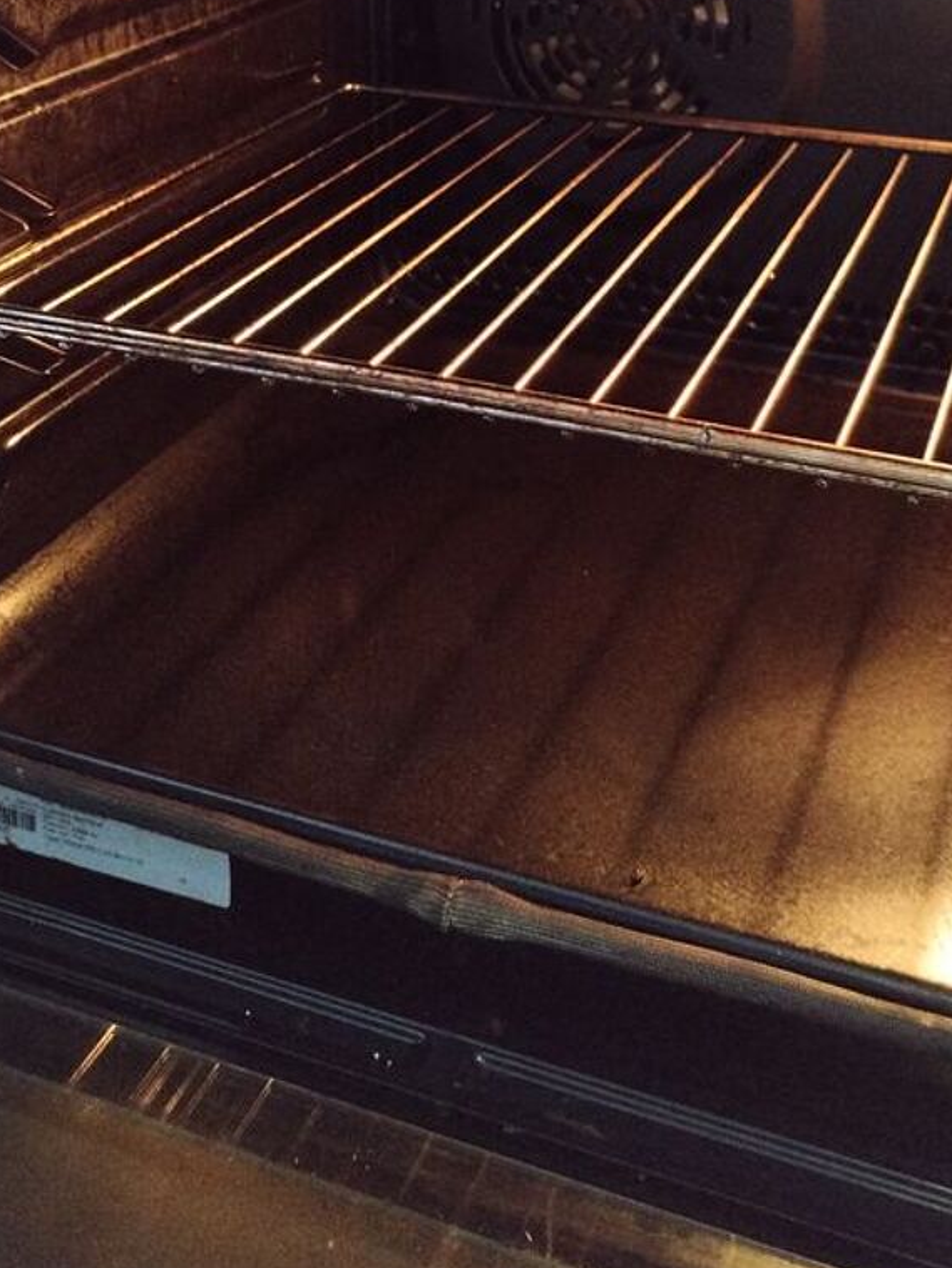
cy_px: 180
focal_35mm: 51
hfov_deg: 28.6
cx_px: 505
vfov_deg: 35.7
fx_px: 1869
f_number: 1.8
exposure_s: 1/50
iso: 4177
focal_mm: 4.75
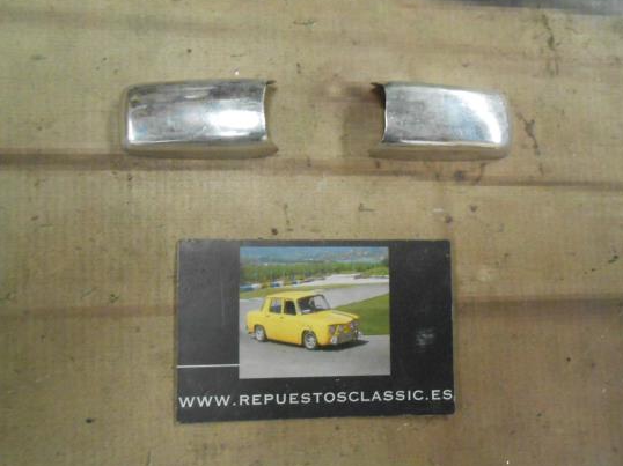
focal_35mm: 29
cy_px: 234
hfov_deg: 61.6
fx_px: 522
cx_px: 328
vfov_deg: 48.2
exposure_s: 1/20
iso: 800
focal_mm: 4.6
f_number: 3.5
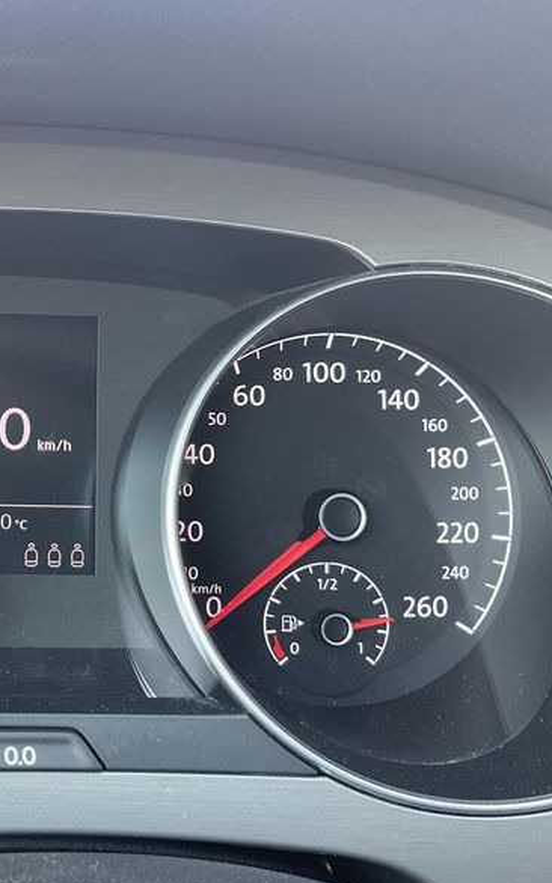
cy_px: 451
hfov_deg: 28.3
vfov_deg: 47.2
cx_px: -24
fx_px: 1011
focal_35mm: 42
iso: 64
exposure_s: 1/113
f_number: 1.8
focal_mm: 3
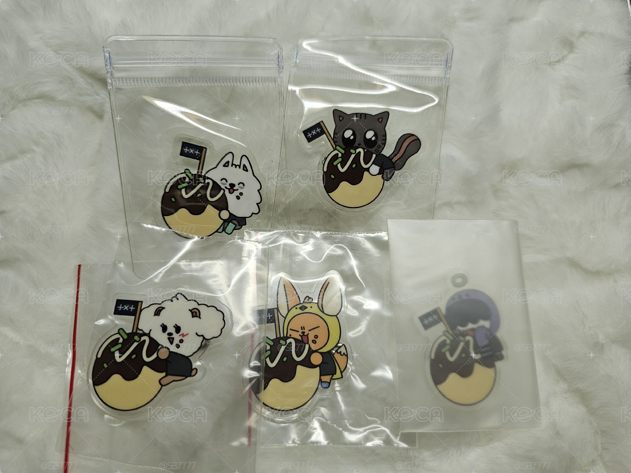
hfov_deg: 73.9
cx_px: 316
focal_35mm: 23
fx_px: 419
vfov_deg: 58.9
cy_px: 236
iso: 100
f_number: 1.7
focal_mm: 6.3
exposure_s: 1/120
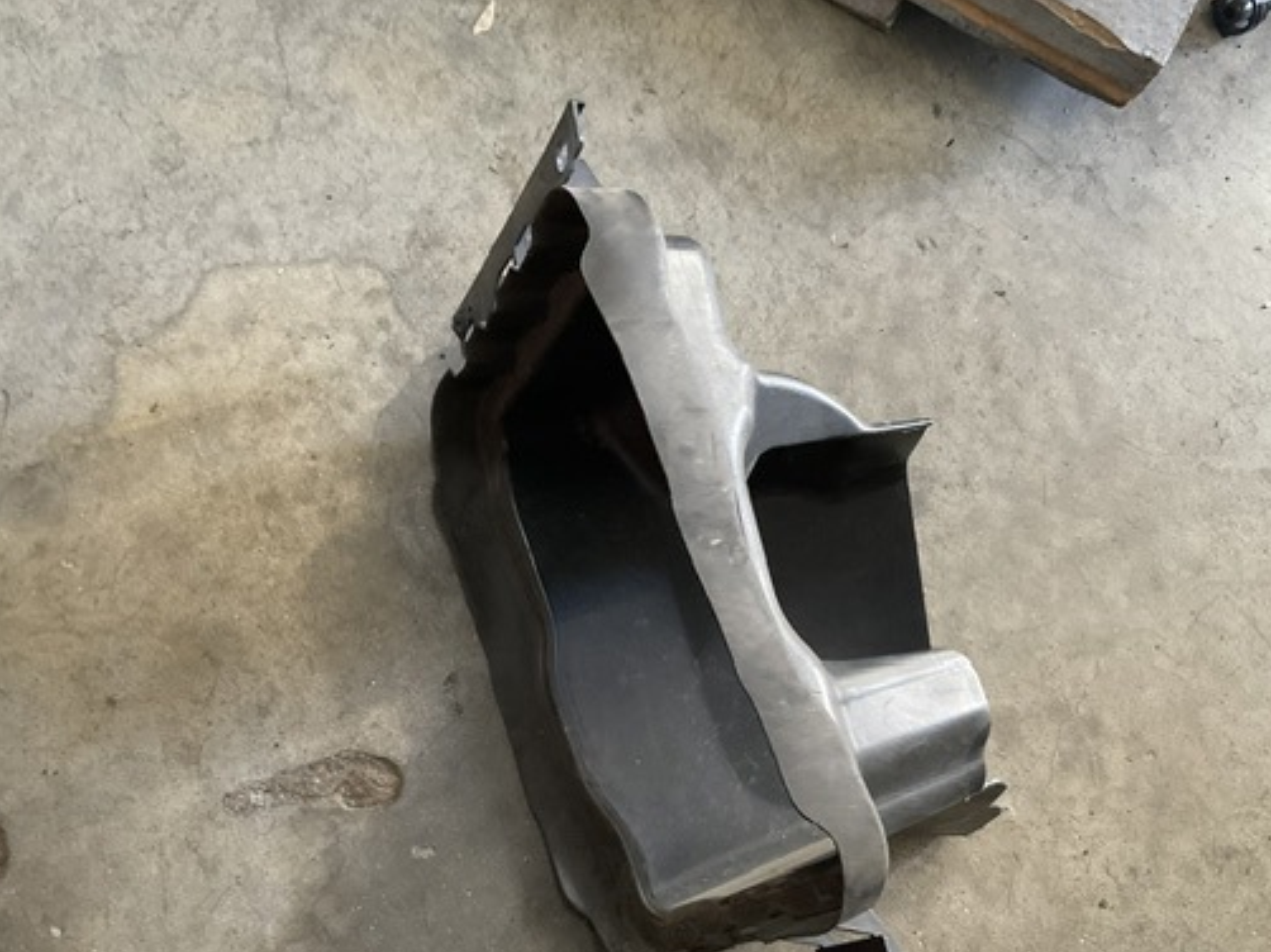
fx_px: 1358
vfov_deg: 38.5
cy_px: 562
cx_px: 625
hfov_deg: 50.2
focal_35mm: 37
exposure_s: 1/59
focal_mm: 3
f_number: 1.8
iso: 320
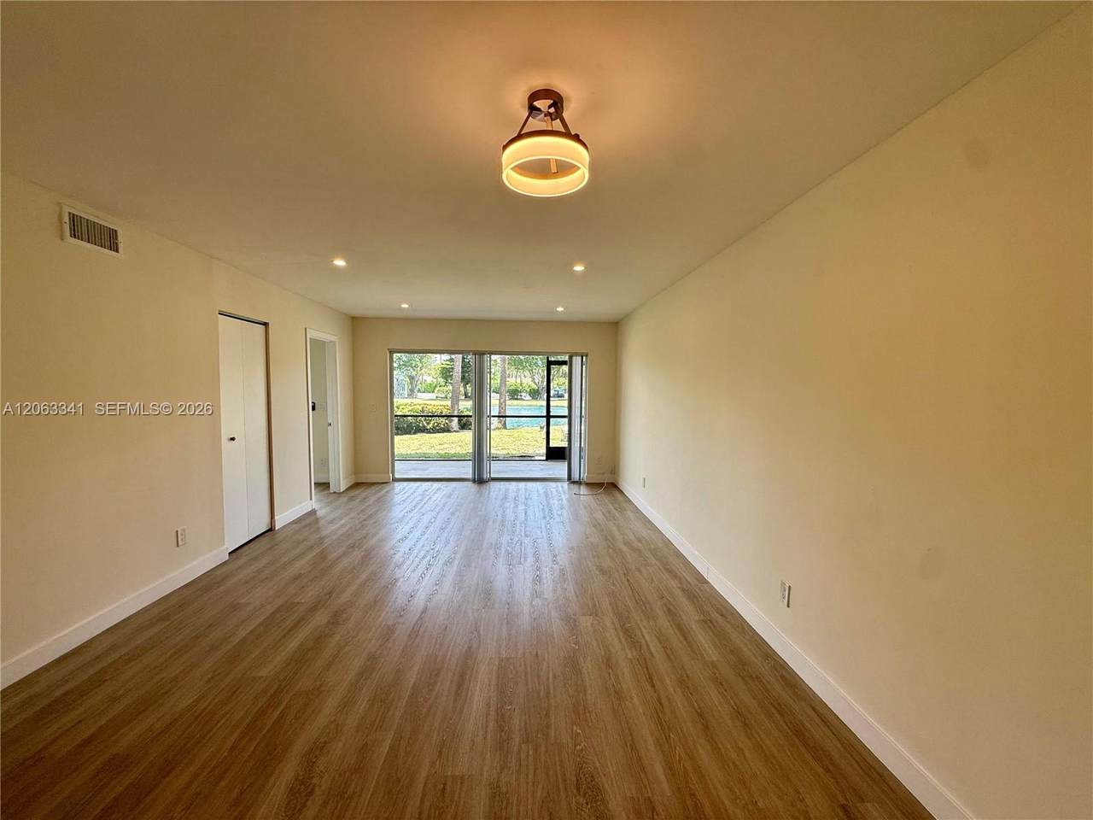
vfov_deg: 85.7
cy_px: 410
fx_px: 442
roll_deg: -1.8
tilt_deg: -4.2
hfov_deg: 102.1
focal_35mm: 14
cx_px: 546
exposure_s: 1/120
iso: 50
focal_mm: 2.22
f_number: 2.2
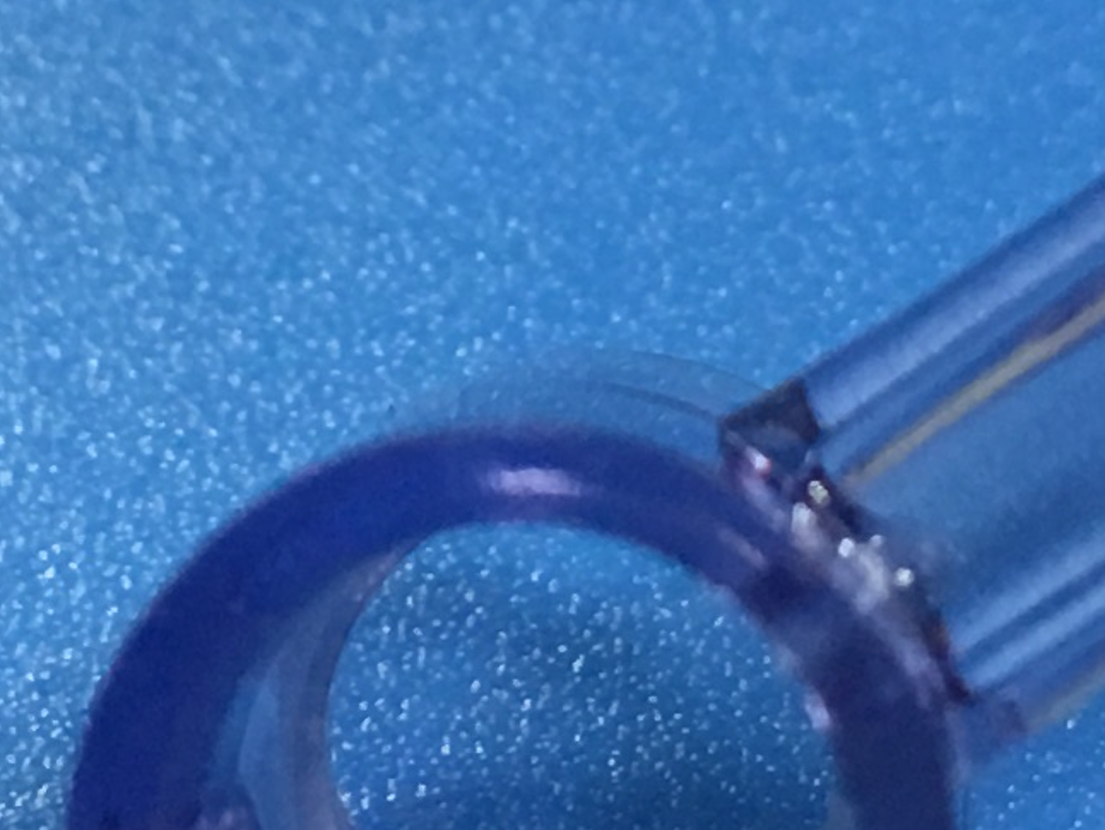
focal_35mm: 181
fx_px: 5780
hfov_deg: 10.9
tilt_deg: -54.1
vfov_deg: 8.2
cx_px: 645
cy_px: 38
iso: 64
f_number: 2.2
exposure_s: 1/17
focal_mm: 4.15
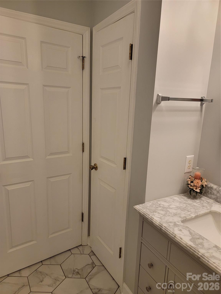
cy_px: 147
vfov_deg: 71.6
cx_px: 110
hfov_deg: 56.8
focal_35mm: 24
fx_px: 204
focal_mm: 6.7
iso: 160
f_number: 1.8
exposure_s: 1/120
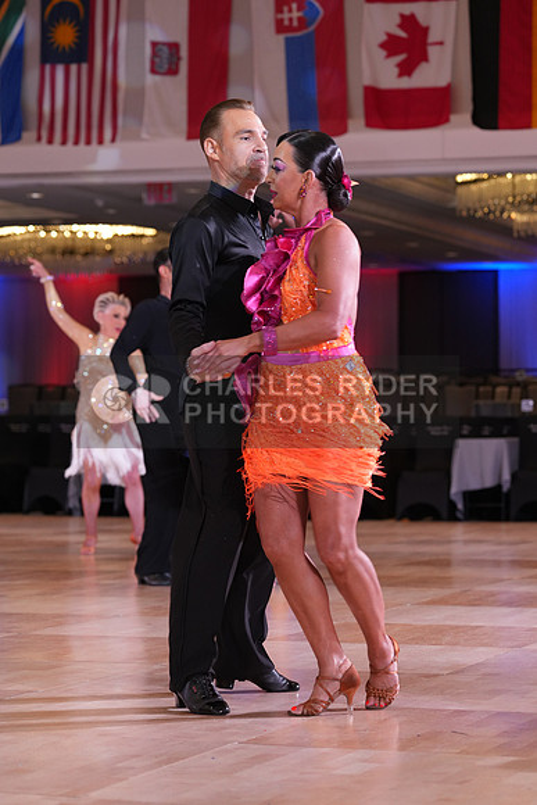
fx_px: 2325
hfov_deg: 13.2
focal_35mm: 104
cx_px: 268
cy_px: 402
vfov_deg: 19.6
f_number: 4.5
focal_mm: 104
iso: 1600
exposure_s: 1/200
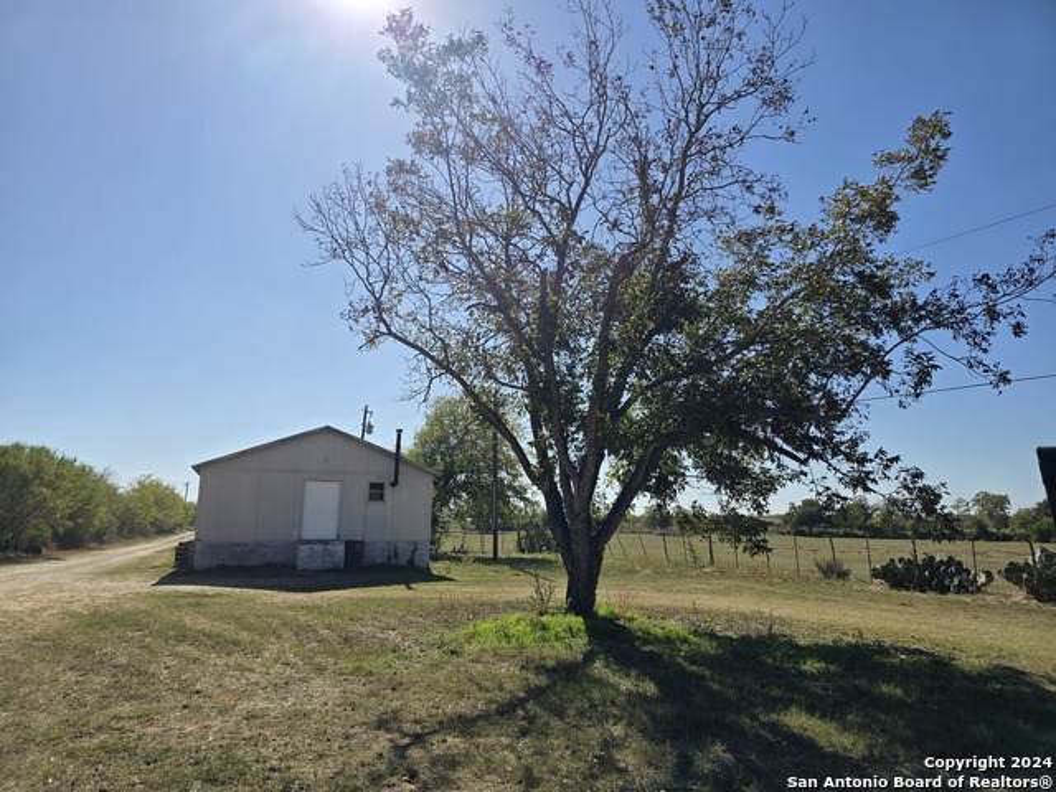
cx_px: 528
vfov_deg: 58.9
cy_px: 396
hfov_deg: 73.9
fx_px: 702
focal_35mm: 23
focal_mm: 6.3
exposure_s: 1/1441
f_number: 1.7
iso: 12
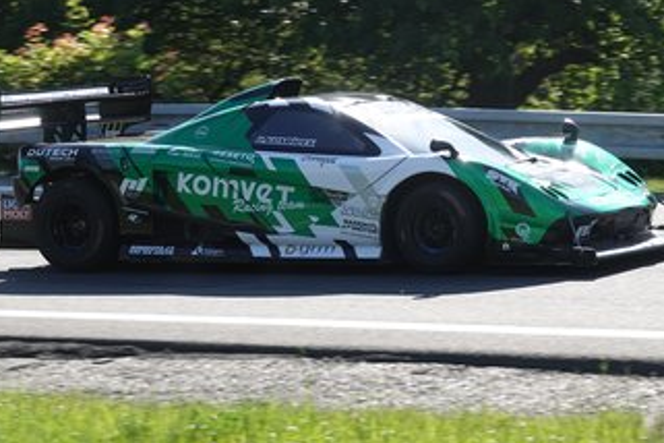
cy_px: 193
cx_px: 319
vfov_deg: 7.3
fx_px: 3486
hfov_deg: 10.9
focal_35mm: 189
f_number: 4
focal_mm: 49.51
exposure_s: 1/800
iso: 160
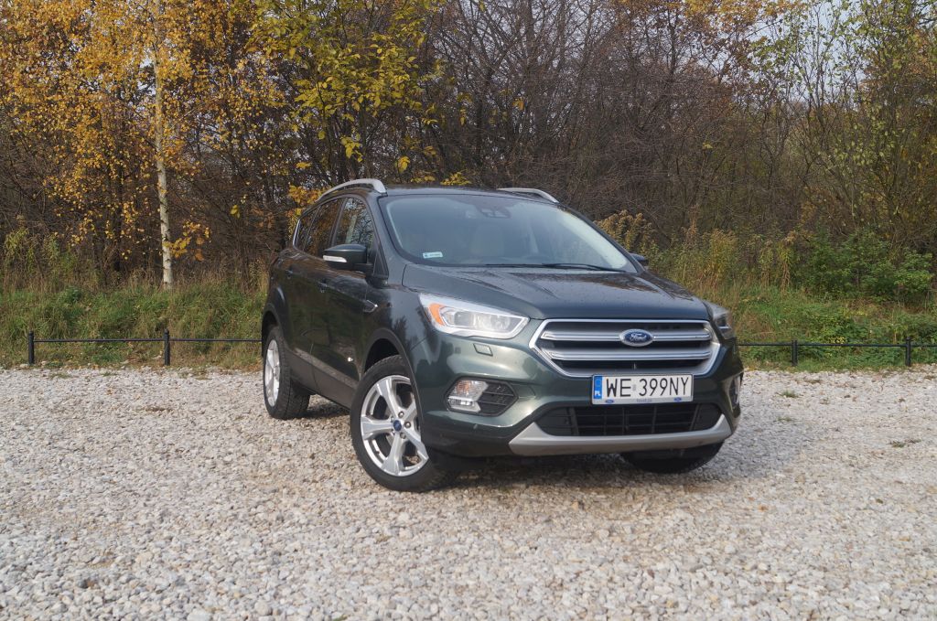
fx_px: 1013
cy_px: 310
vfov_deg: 34.1
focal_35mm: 39
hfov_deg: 49.6
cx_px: 468
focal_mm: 26
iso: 100
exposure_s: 1/200
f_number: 7.1
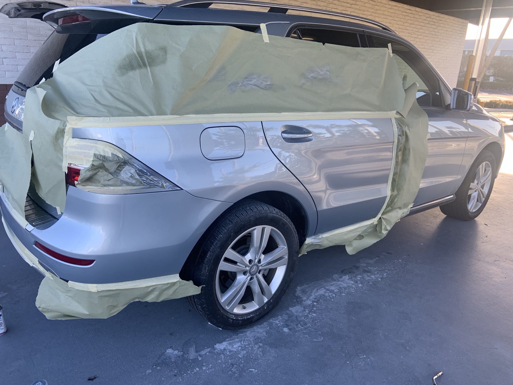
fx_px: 385
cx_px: 256
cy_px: 192
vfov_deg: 53.1
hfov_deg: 67.3
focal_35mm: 26
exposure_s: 1/220
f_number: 1.8
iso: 25
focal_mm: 4.25
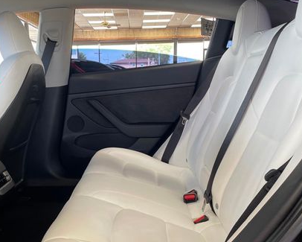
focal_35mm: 40
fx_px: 358
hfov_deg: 45.6
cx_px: 123
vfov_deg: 37.0
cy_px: 159
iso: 64
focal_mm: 4.2
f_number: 1.6
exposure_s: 1/120
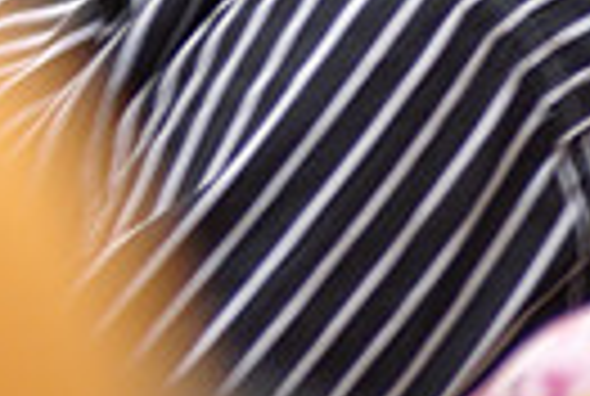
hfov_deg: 2.6
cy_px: -400
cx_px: 279
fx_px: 13042
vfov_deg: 1.7
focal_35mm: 794
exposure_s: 1/8
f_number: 4
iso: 400
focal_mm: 120
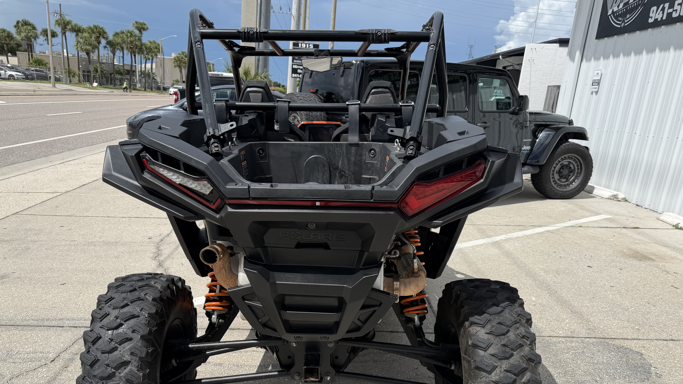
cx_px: 332
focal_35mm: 27
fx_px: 489
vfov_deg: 42.3
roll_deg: -4.9
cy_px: 255
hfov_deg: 69.8
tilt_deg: -18.1
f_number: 1.78
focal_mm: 6.76
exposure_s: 1/6173
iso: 80
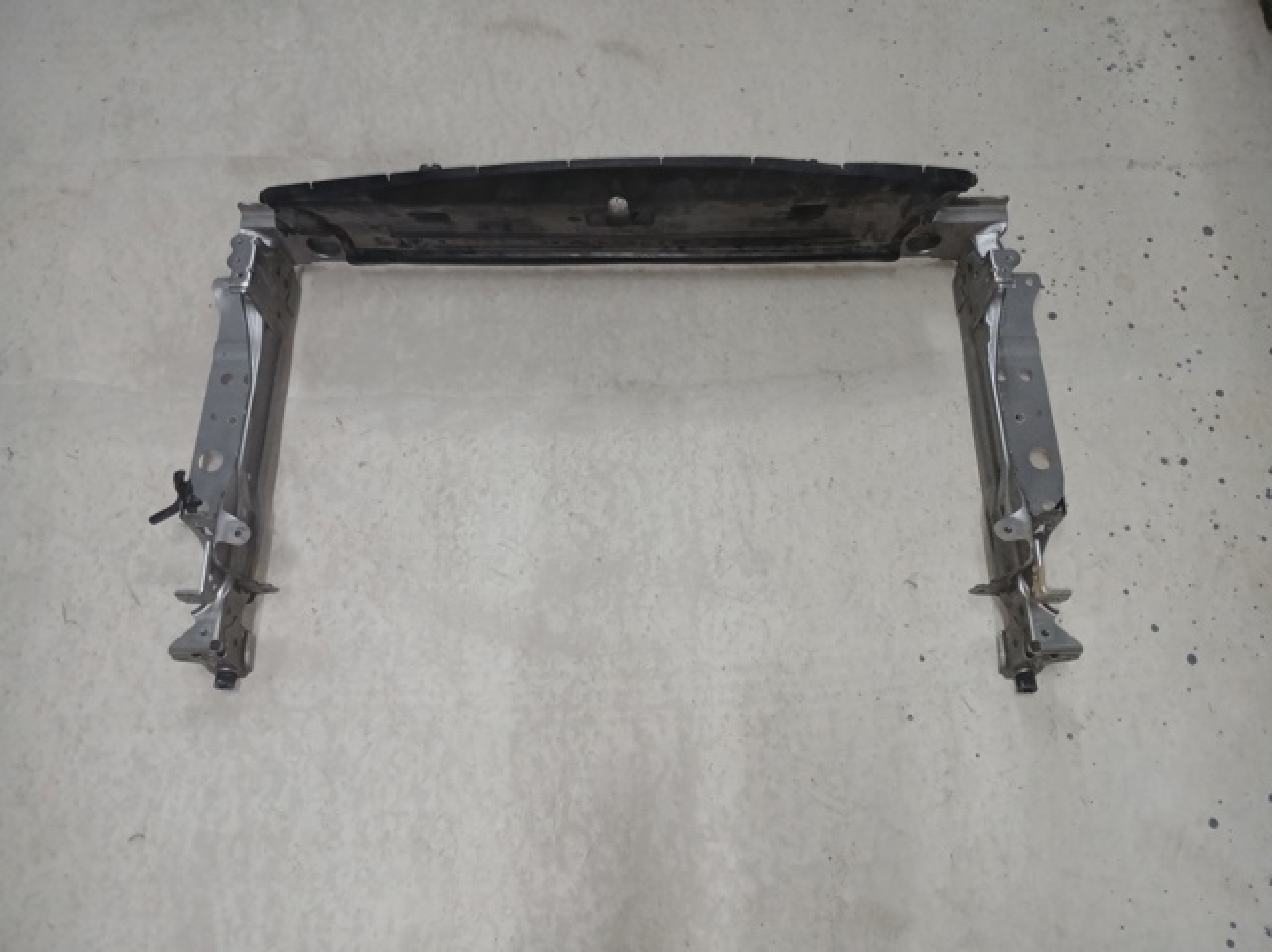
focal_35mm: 26
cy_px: 476
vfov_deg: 53.0
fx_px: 955
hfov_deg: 67.3
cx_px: 636
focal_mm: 3.98
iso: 250
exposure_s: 1/50
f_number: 1.8
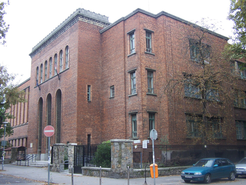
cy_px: 92
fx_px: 270
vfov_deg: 37.7
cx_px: 123
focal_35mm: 38
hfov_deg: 49.0
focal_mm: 6.3
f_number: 2.8
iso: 80
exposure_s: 1/90
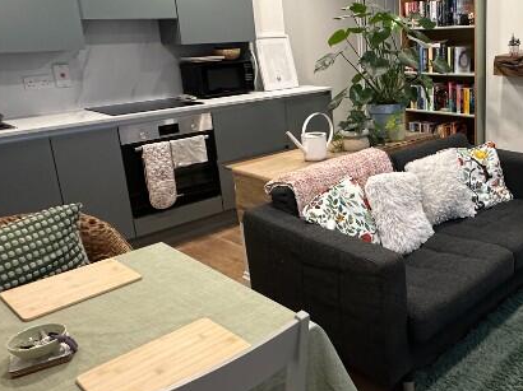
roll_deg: +2.2
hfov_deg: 49.7
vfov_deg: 40.5
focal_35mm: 35
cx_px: 416
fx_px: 528
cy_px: 160
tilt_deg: -15.9
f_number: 2.2
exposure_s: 1/50
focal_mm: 2.22
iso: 250
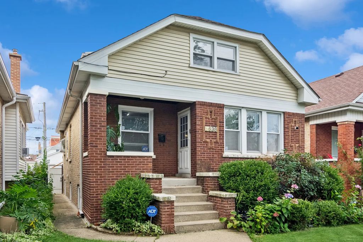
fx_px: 272
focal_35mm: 27
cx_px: 182
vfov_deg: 47.9
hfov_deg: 67.4
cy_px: 121
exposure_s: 1/320
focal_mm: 18
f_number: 8
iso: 400
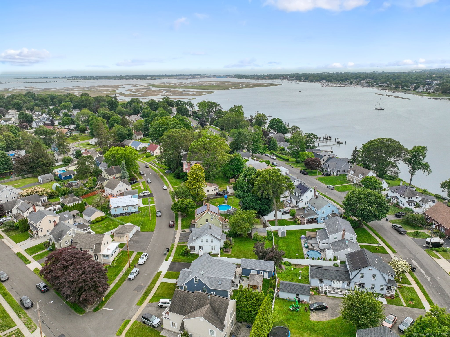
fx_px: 312
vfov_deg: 56.8
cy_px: 168
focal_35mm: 24
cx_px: 225
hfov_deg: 71.6
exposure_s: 1/2500
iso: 200
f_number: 2.8
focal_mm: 12.3
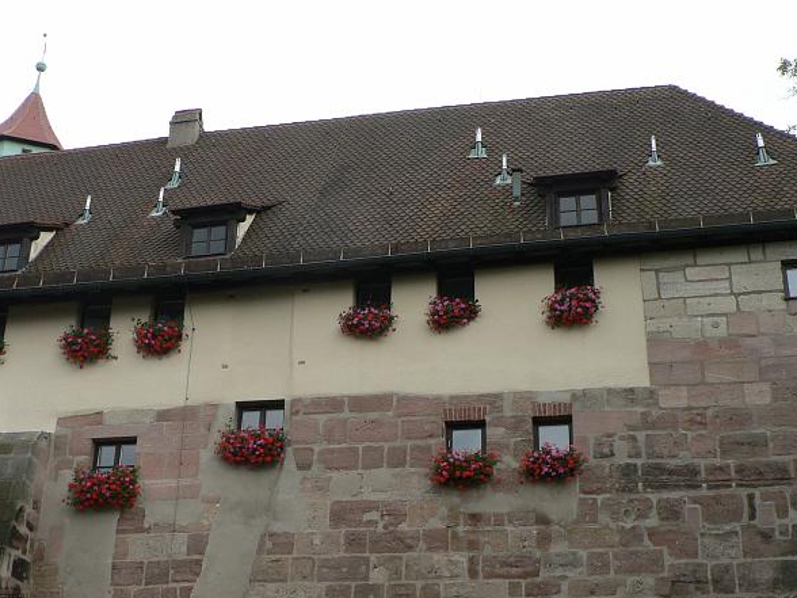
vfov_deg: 29.6
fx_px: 1128
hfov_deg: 38.9
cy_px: 363
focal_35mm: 49
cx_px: 373
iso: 80
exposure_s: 1/125
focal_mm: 6
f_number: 4
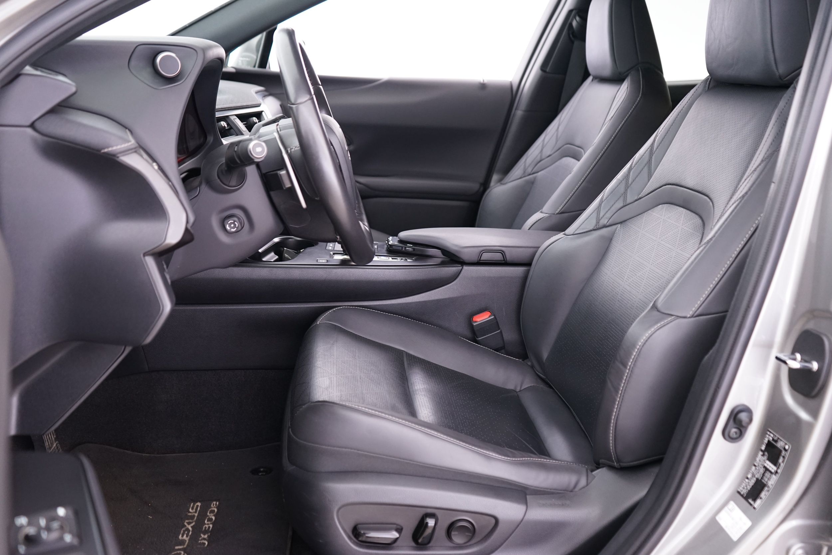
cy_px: 278
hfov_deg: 60.3
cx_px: 416
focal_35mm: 31
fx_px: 716
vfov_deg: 42.3
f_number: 4
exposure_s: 1/4
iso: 1250
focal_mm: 31
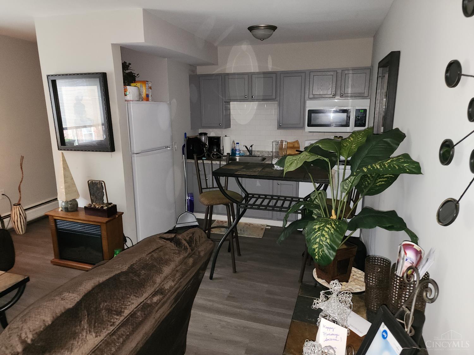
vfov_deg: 58.9
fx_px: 315
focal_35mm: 23
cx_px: 237
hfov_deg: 73.9
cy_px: 178
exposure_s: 1/10
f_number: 1.8
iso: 250
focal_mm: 6.4
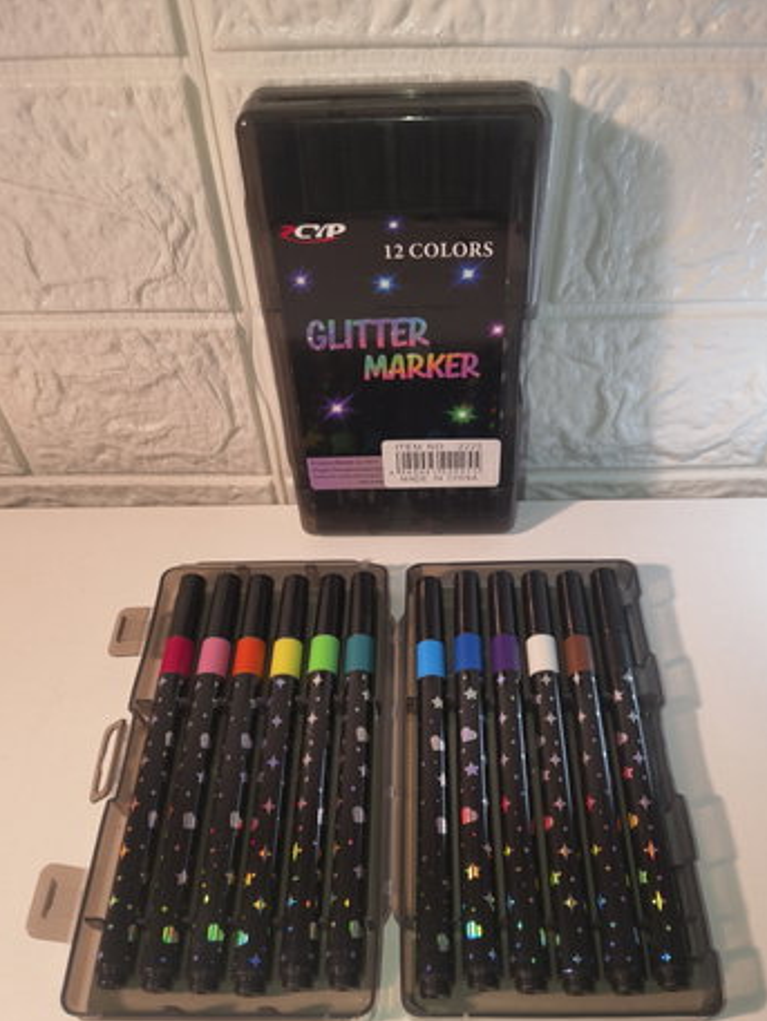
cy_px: 593
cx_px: 407
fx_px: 827
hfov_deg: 49.7
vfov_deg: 63.1
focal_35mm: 28
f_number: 1.8
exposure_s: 1/100
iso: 220
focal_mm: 5.56
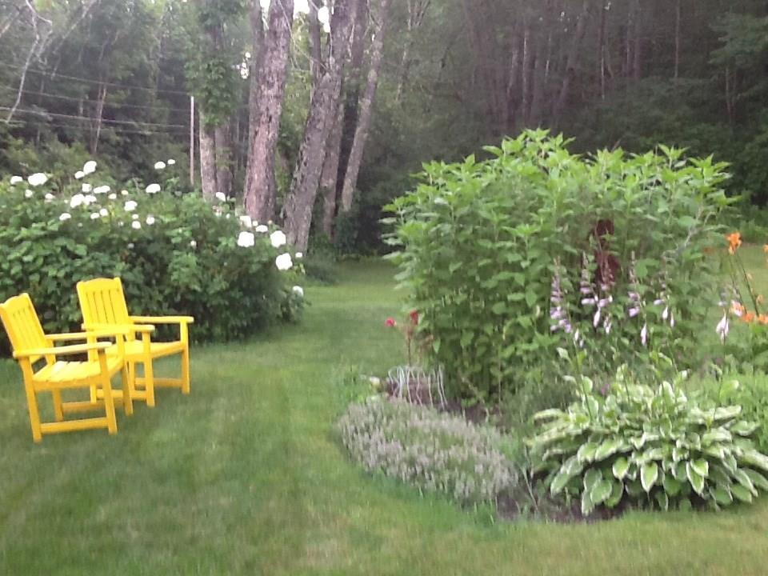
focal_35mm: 44
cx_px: 384
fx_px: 976
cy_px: 288
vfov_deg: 32.9
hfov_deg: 42.9
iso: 50
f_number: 2.4
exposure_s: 1/40
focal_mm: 2.03
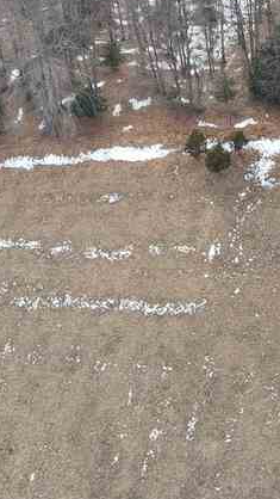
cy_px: 39
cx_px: 262
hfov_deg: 14.9
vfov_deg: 25.6
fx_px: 1056
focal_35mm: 80
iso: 100
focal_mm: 4.5
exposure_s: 1/120
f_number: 2.8
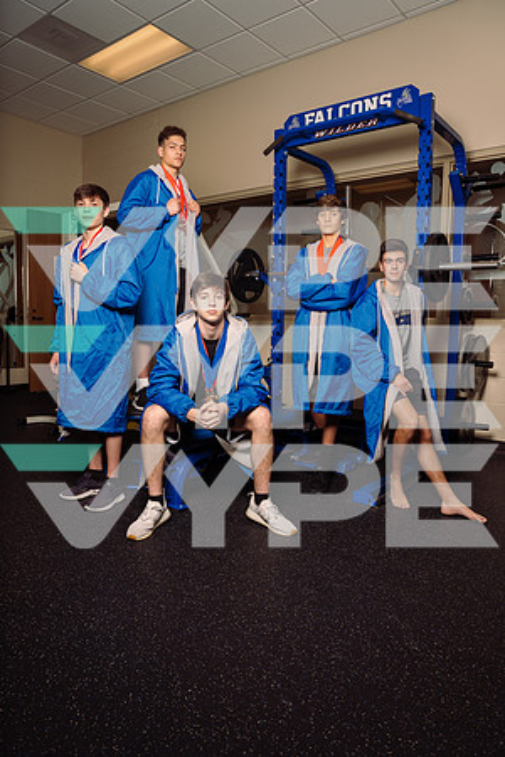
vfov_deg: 73.7
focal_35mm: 24
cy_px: 378
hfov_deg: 53.1
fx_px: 505
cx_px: 252
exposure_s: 1/250
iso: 200
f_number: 7.1
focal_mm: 24
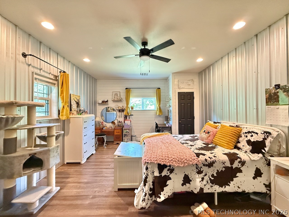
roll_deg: +0.0
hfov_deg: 102.1
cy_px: 108
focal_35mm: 14
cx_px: 144
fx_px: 117
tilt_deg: +0.7
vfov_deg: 85.7
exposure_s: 1/60
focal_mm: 2.22
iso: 800
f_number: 2.2
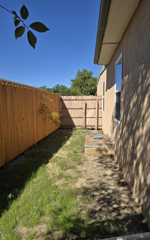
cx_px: 74
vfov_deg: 72.5
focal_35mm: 25
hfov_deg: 49.3
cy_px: 120
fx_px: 163
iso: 12
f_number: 1.7
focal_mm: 6.3
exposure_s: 1/809
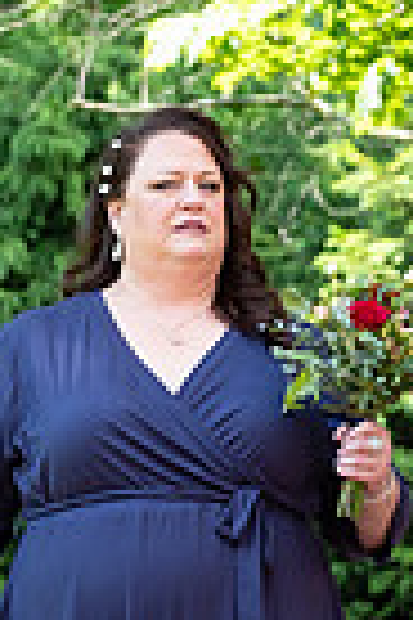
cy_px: 618
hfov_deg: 4.4
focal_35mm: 315
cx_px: 58
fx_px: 5420
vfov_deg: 6.5
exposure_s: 1/250
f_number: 3.2
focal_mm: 50
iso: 250
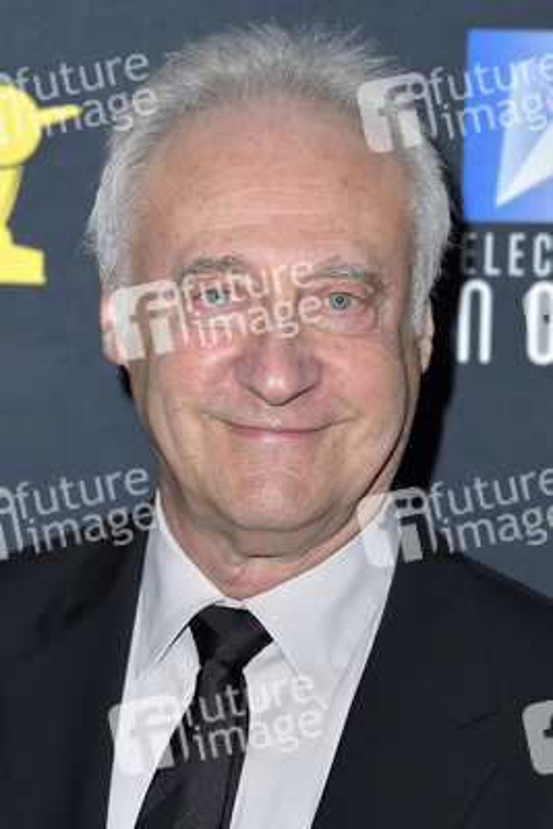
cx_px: 276
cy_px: 414
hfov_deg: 11.8
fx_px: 2670
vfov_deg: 17.6
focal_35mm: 116
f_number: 6.3
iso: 250
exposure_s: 1/250
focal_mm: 116
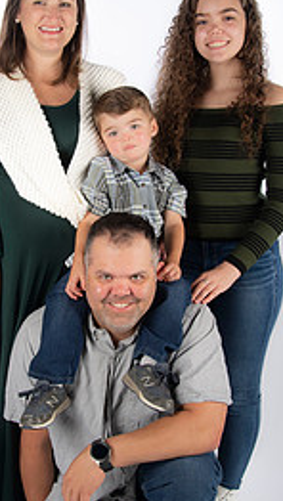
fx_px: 811
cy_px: 250
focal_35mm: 61
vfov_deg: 34.3
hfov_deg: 19.7
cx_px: 98
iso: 100
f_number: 5.6
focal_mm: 34
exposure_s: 1/200
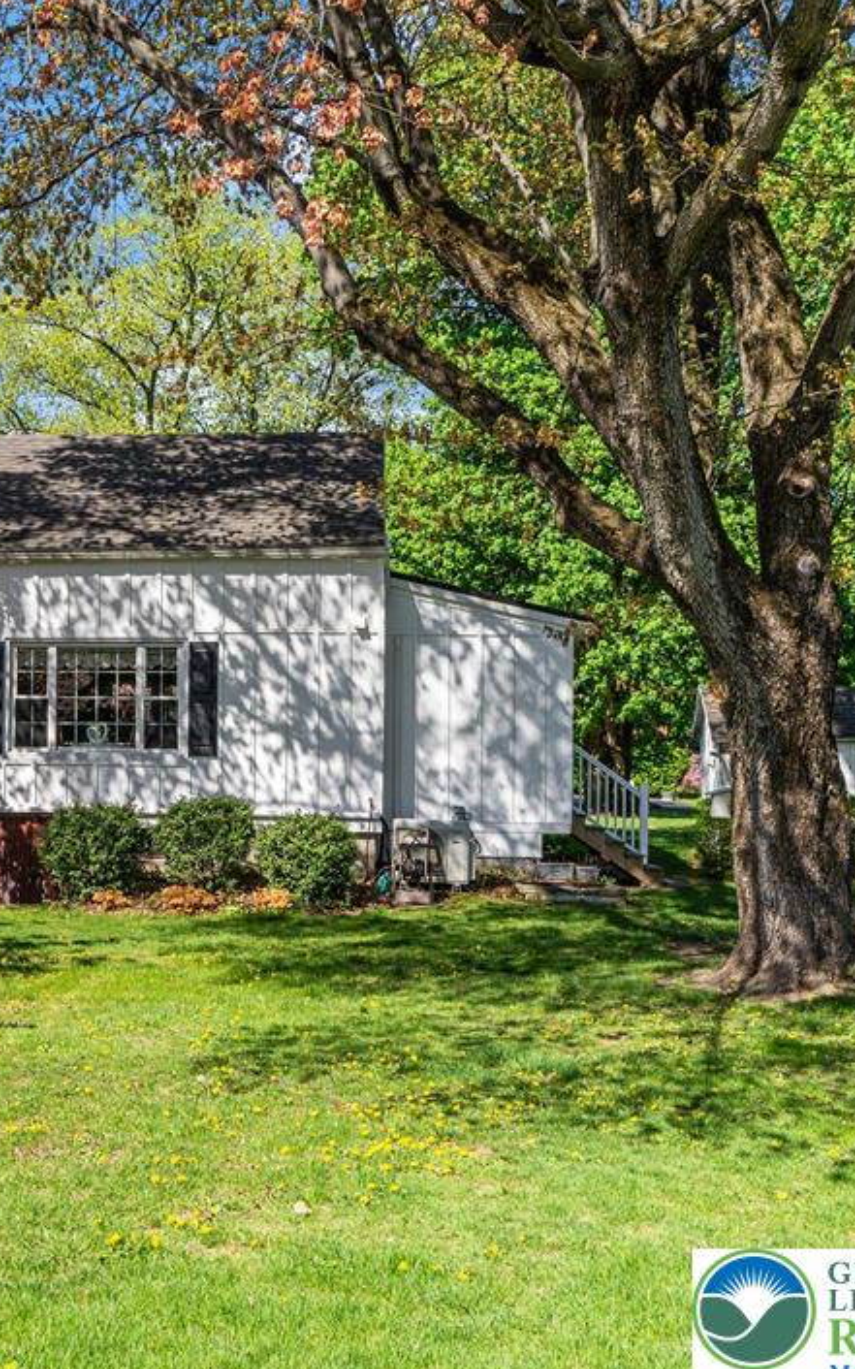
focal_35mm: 47
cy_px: 685
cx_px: 60
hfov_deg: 26.4
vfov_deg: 42.7
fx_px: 1753
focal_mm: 30
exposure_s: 1/250
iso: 160
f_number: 7.1
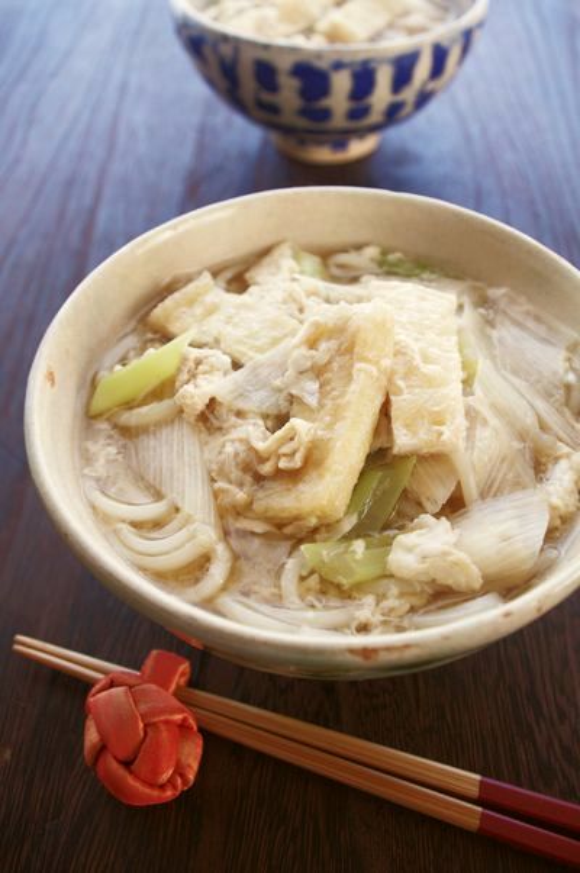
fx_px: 751
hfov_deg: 42.2
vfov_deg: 60.3
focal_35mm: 31
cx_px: 290
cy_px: 436
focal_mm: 21.25
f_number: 6.3
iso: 800
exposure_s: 1/30
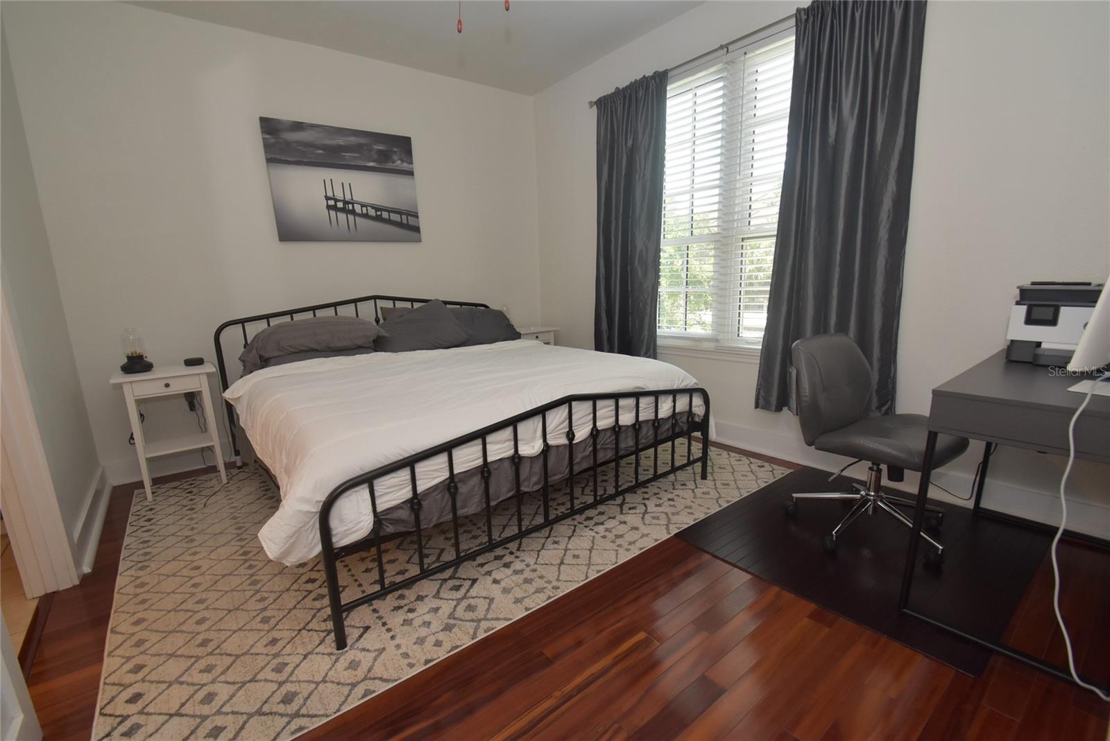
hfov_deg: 100.4
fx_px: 463
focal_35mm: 15
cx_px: 555
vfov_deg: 77.4
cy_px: 370
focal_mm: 10
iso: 800
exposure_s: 1/125
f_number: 5.6
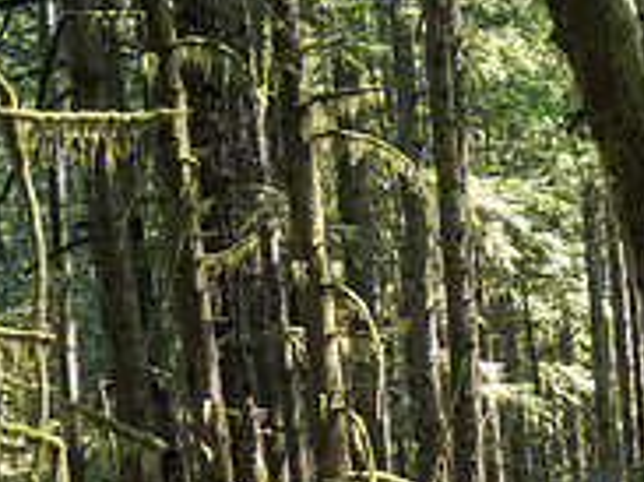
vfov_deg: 17.9
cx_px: 996
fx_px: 1413
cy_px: 649
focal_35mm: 76
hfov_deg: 21.2
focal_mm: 12
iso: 3200
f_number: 2.8
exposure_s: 1/1000
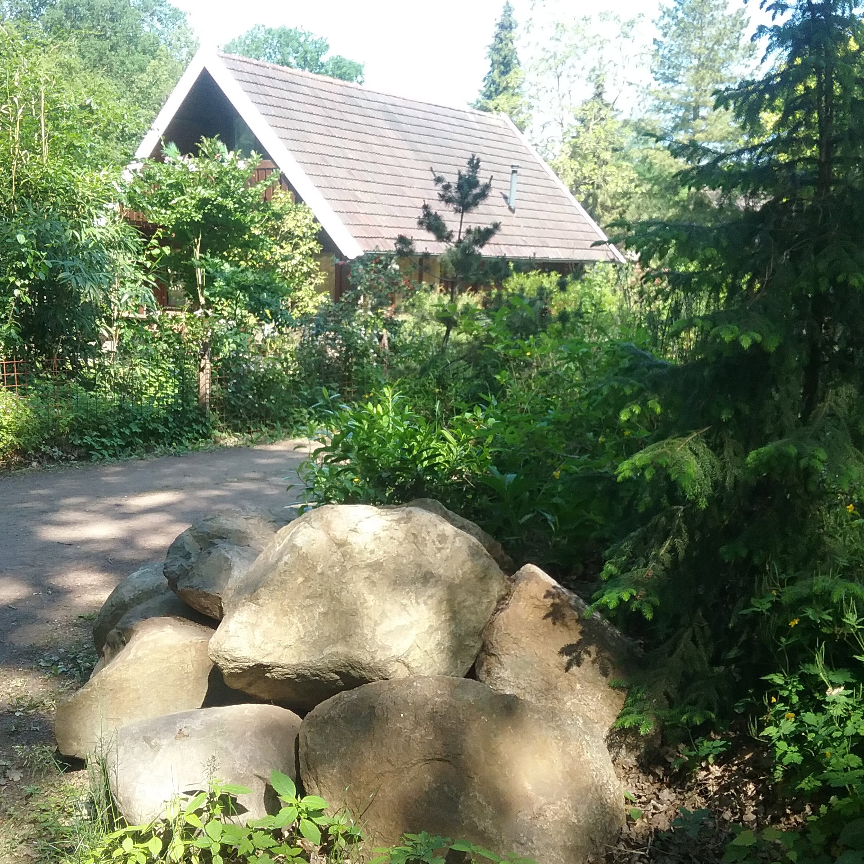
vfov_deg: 44.9
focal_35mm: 37
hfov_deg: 44.9
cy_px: 432
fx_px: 1045
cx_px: 449
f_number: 2.2
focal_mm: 3.3
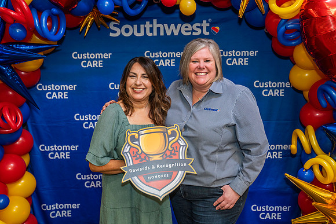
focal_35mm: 42
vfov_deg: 31.9
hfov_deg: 46.4
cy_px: 115
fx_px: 392
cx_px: 164
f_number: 4
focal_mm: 40
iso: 1250
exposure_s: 1/160
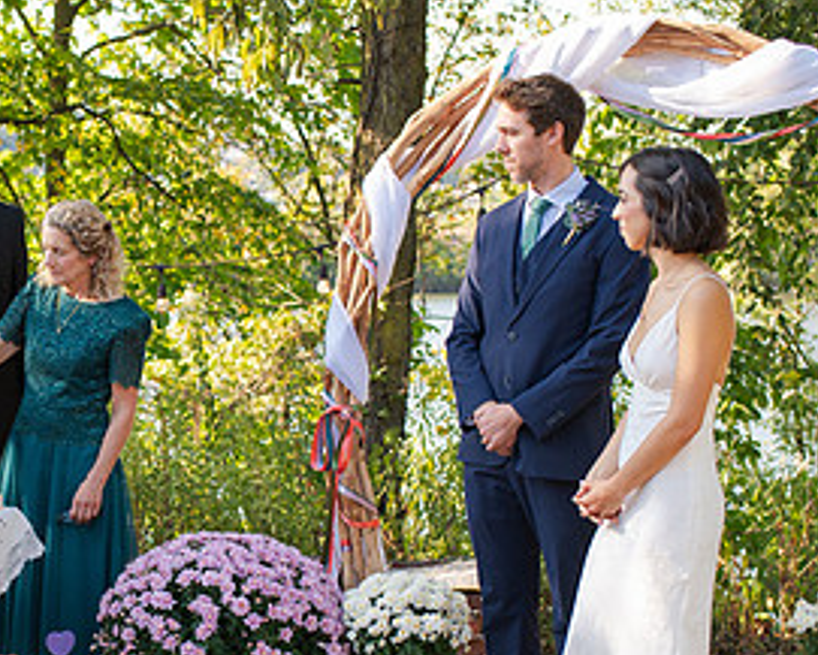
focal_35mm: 79
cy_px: 497
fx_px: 1913
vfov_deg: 19.3
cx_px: 88
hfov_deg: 23.5
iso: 560
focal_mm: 35
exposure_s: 1/1000
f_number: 3.5
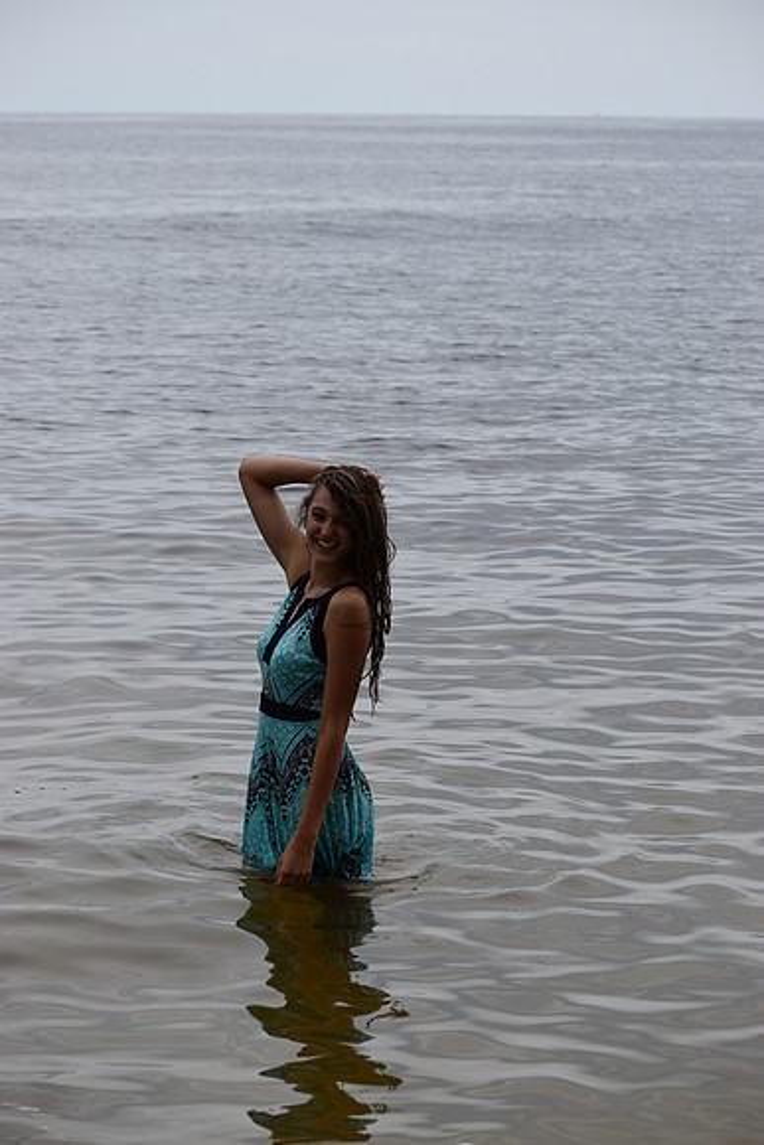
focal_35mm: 105
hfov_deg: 13.0
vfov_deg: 19.5
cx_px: 382
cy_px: 572
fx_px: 3340
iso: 400
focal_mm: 70
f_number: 5.6
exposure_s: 1/1250
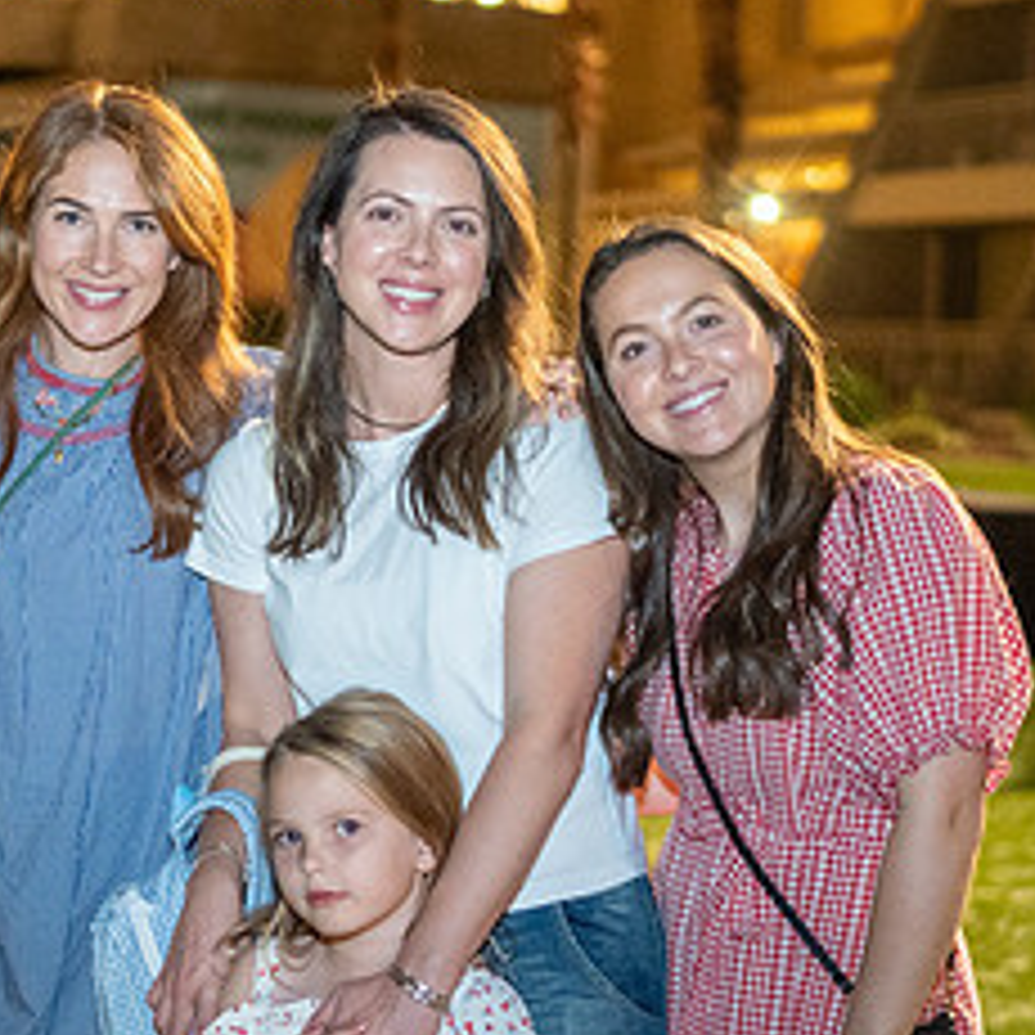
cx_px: 274
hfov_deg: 22.9
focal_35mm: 75
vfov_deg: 22.9
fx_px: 2537
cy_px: 700
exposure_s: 1/125
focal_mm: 35
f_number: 1.4
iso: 4000
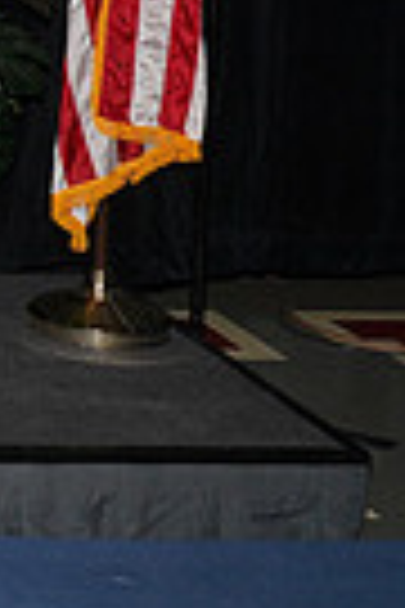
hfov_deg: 8.0
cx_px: -878
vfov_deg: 13.8
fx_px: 2396
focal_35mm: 142
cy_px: -227
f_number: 9
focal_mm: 33
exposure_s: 1/200
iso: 500
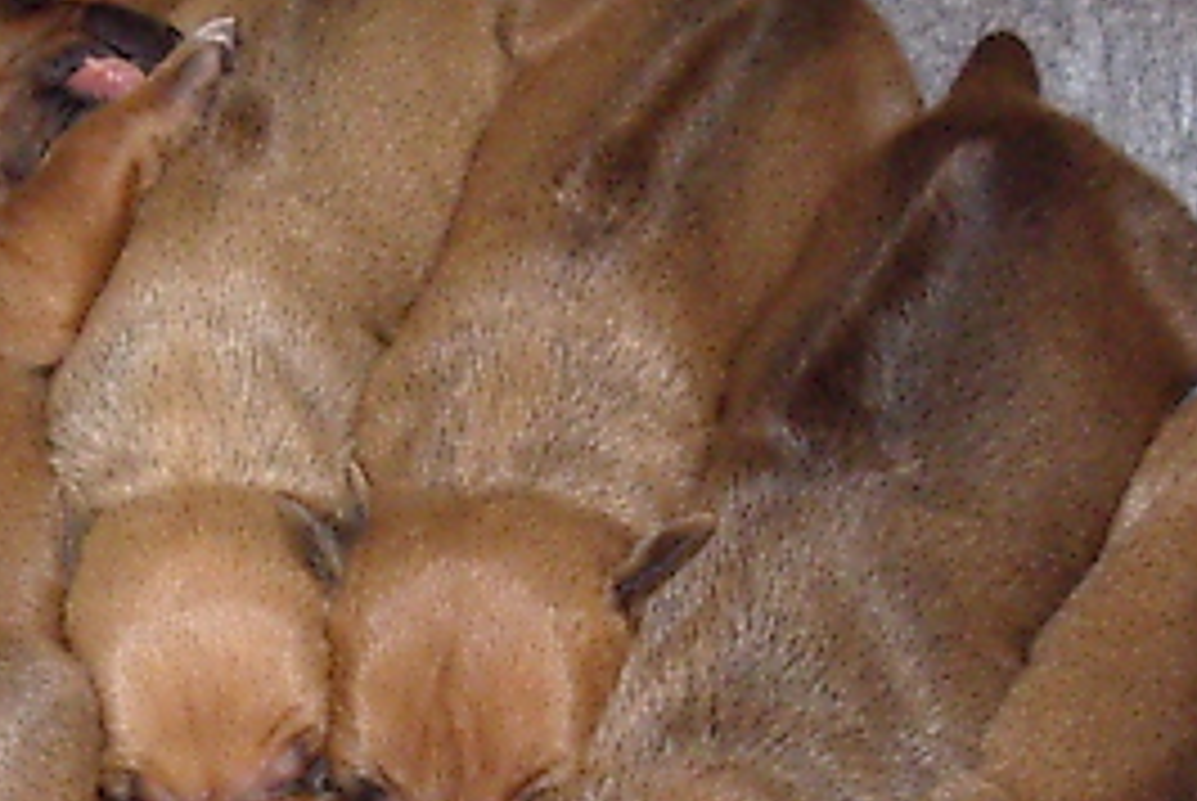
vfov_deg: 9.0
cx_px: 477
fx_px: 5059
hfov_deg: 13.5
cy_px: 594
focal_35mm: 152
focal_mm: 5.8
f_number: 2.6
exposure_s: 1/60
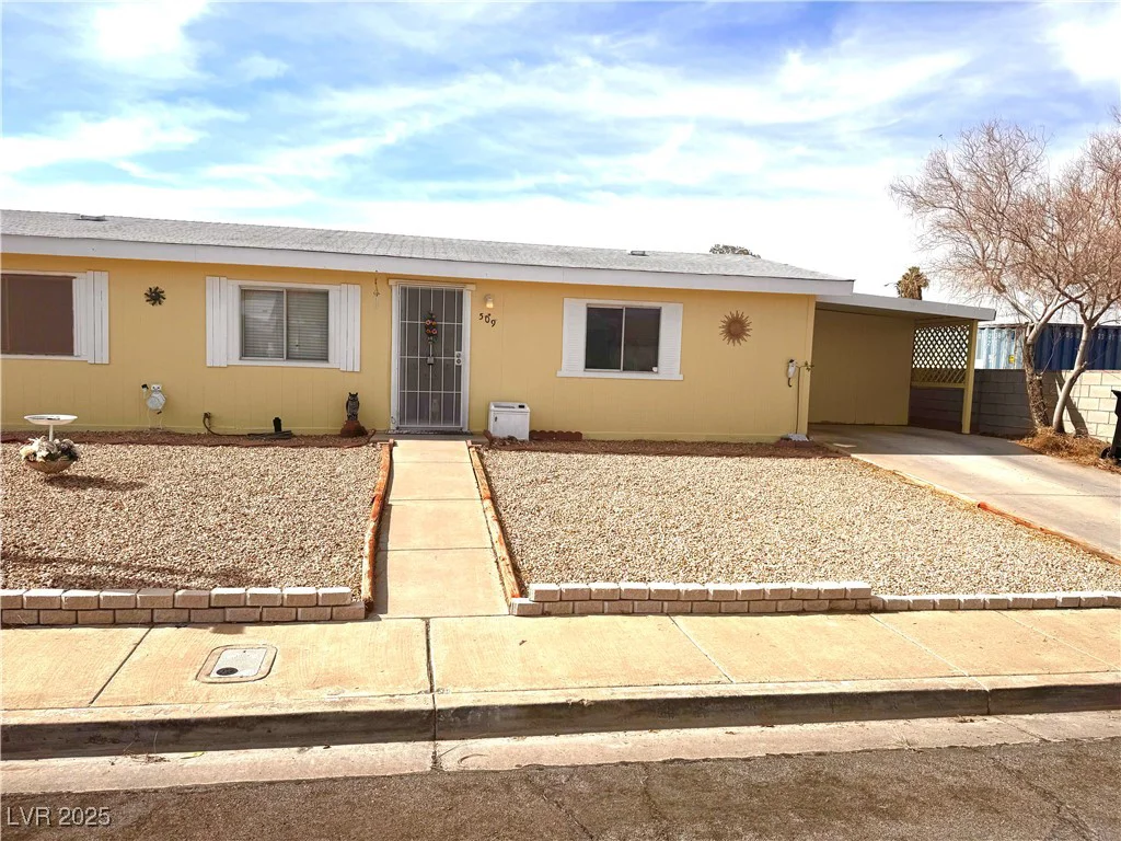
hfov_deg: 71.6
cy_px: 420
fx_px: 777
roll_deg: -2.6
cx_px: 560
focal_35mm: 24
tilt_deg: -4.9
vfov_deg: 56.8
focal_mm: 6.76
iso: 80
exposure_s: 1/7937
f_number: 1.78
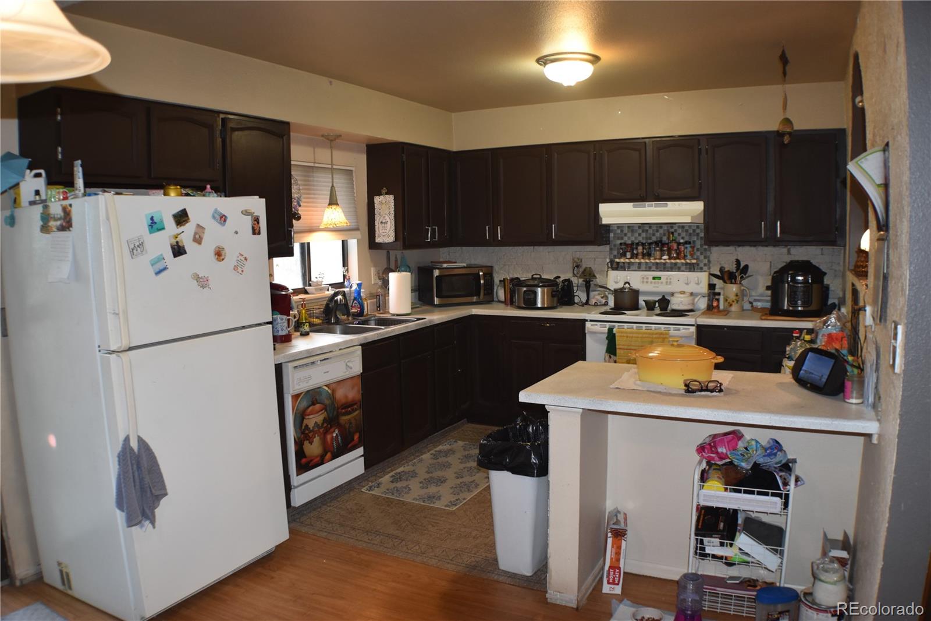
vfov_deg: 38.3
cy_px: 310
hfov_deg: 55.1
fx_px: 892
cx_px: 466
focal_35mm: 34
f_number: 3.8
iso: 800
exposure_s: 1/60
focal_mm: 23
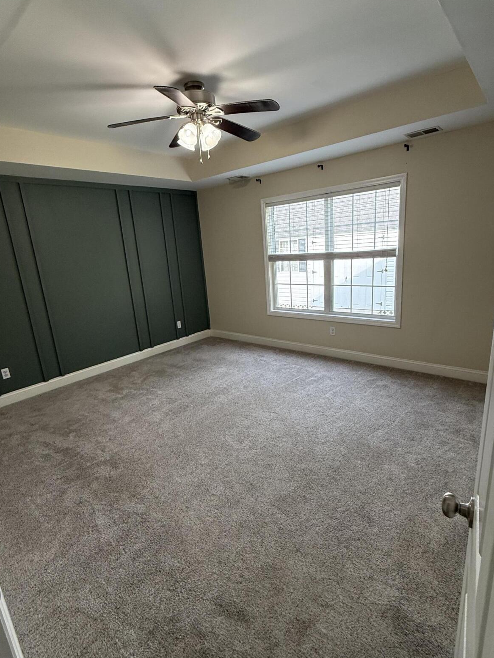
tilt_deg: -12.7
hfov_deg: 71.6
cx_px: 244
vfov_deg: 87.7
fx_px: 343
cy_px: 336
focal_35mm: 18
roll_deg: +4.0
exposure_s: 1/120
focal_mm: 2.22
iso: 160
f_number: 2.2
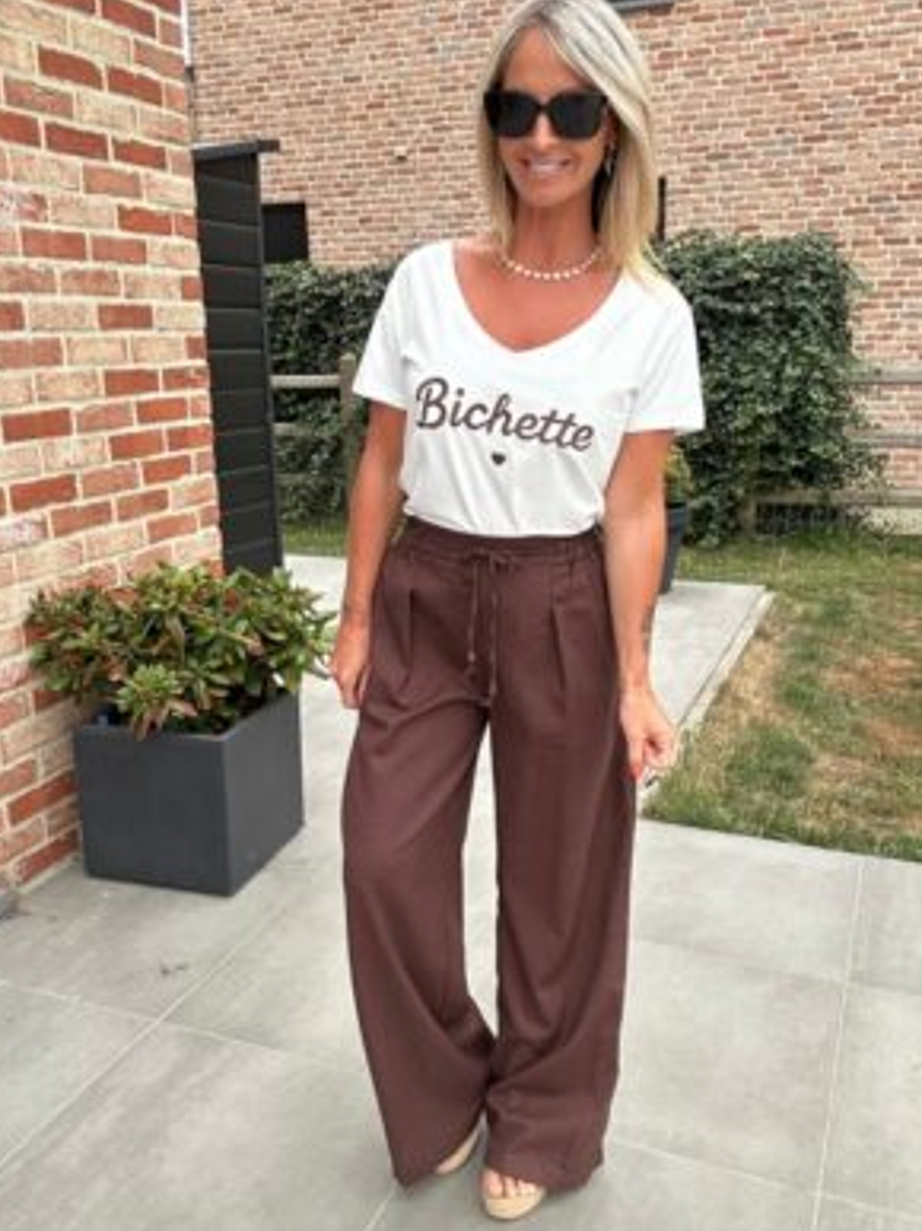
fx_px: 1102
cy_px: 614
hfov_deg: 45.4
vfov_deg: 58.4
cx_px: 458
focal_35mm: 31
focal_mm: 2.69
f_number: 1.9
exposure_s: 1/433
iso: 25
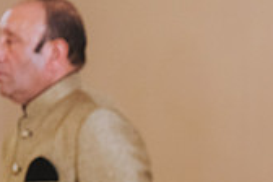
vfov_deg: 2.6
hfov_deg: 3.8
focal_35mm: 534
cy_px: 300
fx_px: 4049
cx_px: 396
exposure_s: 1/100
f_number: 2.8
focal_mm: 155
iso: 2000
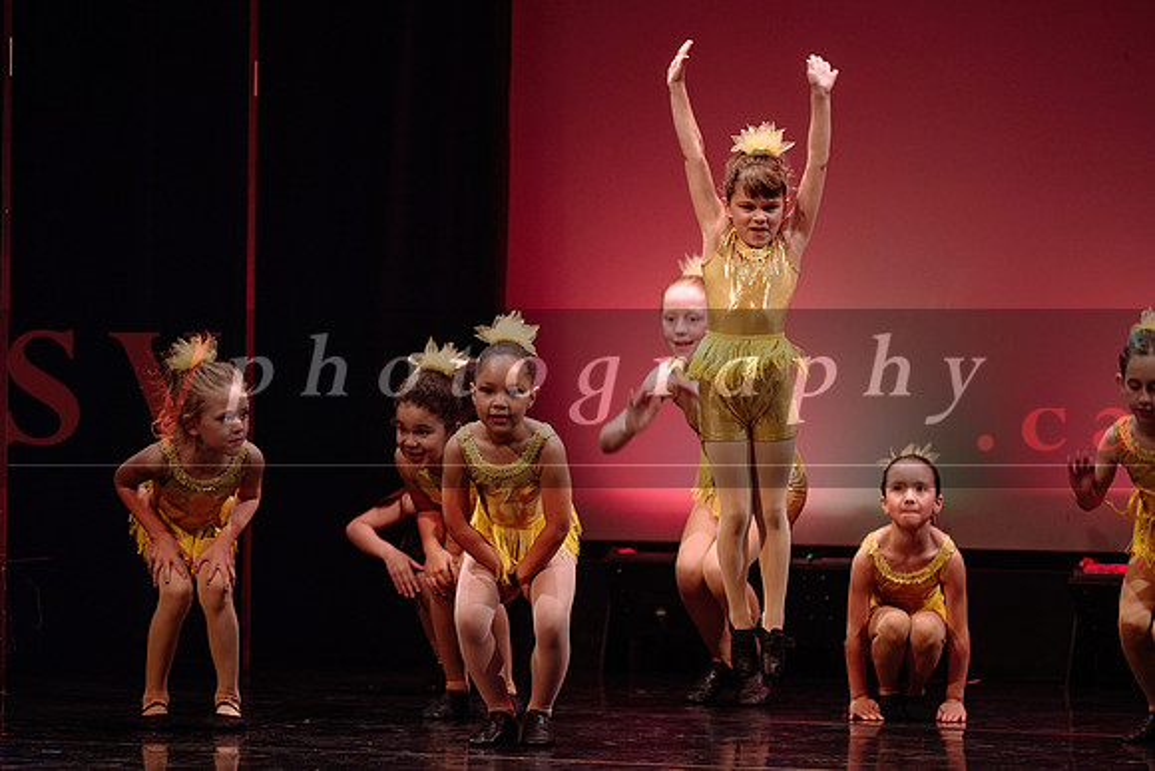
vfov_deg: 6.5
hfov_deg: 9.8
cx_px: 508
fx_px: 6757
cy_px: 360
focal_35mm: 211
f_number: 2.8
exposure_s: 1/200
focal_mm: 185
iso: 1600
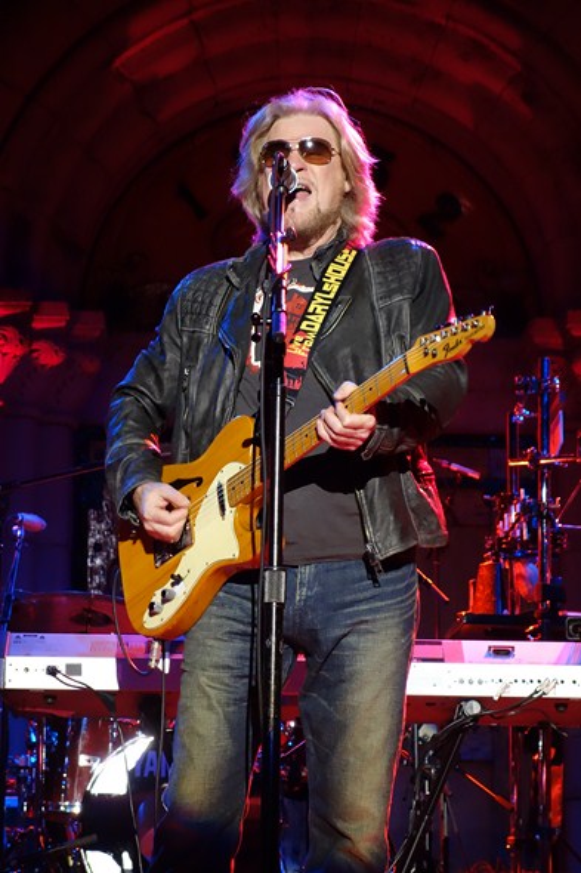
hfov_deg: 13.7
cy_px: 436
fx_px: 2422
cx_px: 290
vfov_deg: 20.4
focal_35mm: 100
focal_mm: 37.1
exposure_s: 1/80
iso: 3200
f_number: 4.9
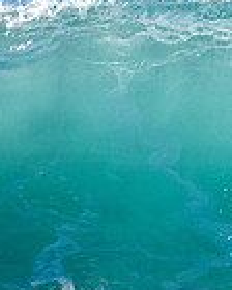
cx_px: 468
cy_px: 146
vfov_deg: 0.7
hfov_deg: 0.5
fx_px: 24993
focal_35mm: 2912
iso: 450
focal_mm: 500
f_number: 5.6
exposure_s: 1/2000
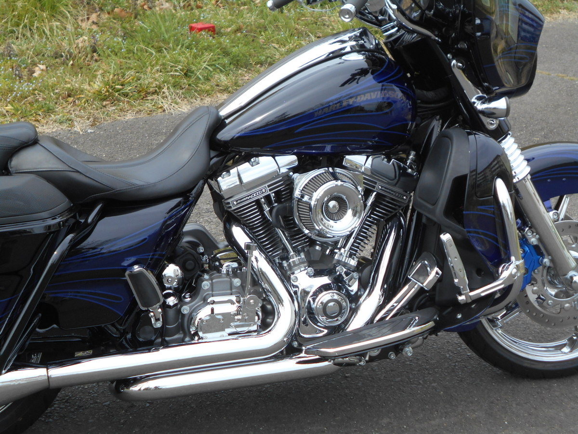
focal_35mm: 66
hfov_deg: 29.4
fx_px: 1102
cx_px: 289
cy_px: 217
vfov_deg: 22.3
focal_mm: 11.6
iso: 80
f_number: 5.3
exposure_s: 1/250
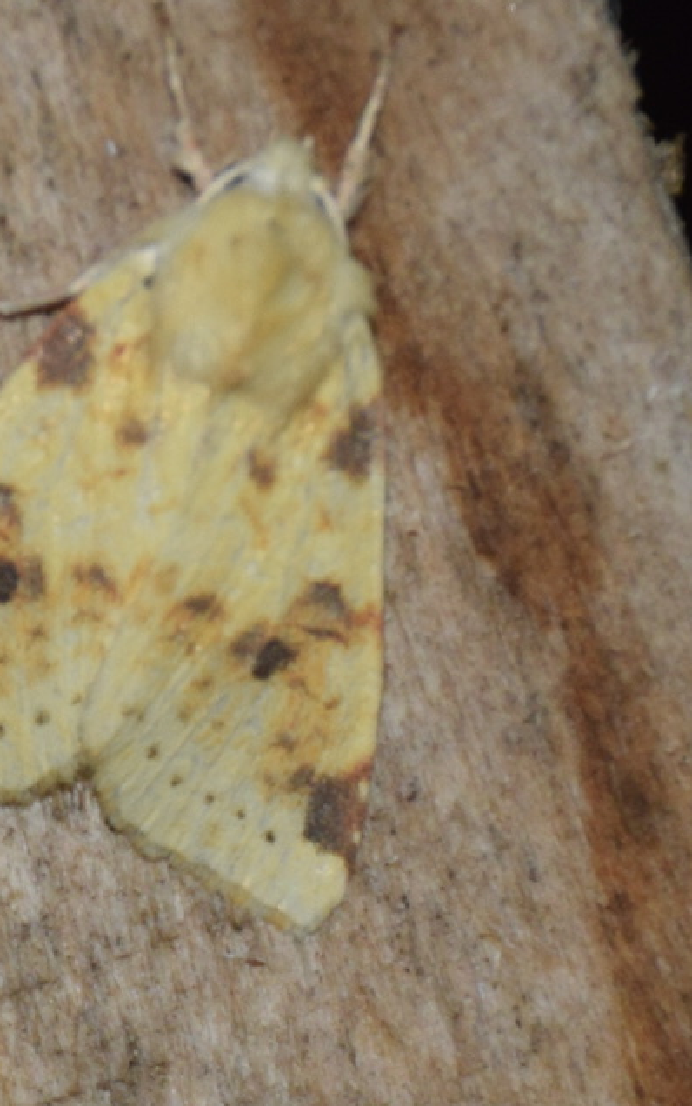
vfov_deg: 6.5
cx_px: 155
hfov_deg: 4.1
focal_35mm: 323
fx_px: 9738
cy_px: 551
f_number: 5.6
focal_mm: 140
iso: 320
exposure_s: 1/60
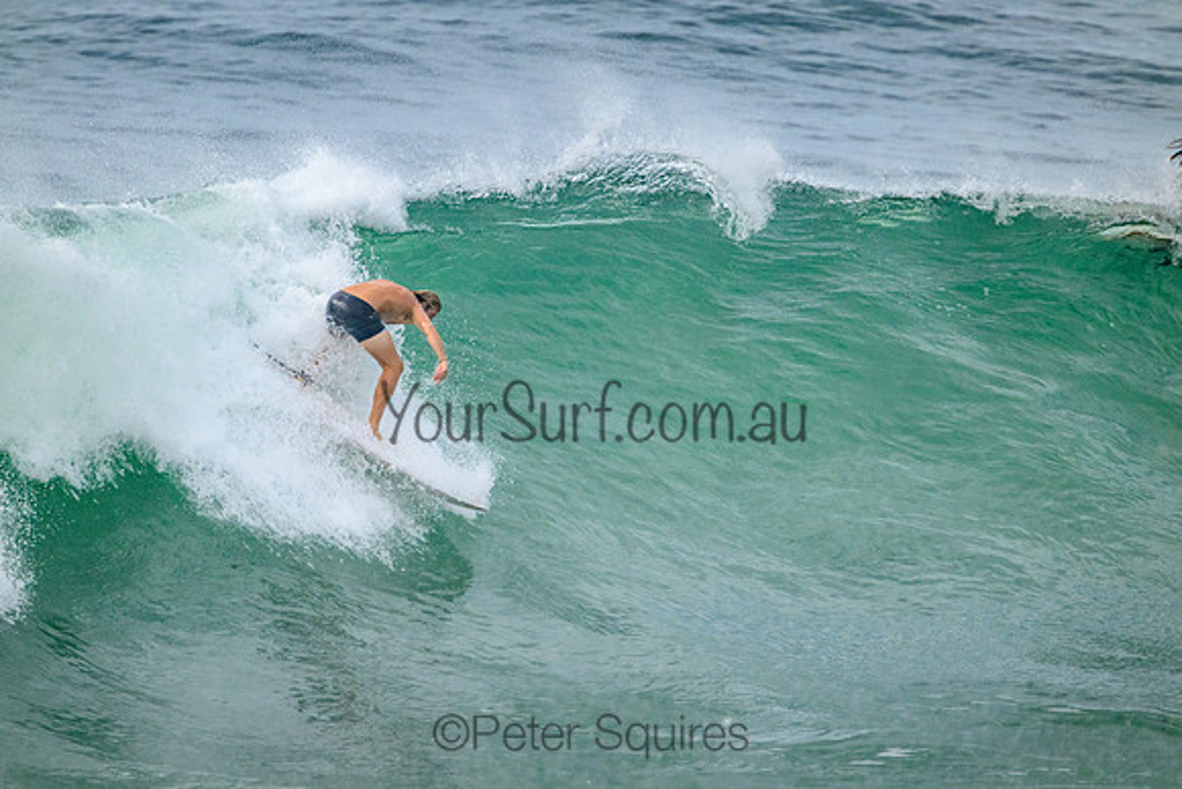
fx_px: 26272
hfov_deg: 2.6
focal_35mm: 800
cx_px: 591
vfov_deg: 1.7
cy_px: 394
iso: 2000
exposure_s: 1/2500
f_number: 11
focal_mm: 800
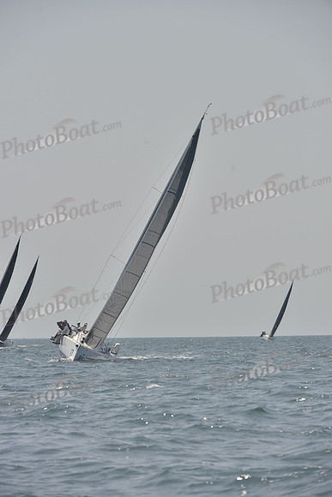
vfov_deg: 8.6
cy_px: 248
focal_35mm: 240
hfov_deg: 5.7
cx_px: 166
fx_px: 3318
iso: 280
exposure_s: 1/1250
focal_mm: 240
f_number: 8
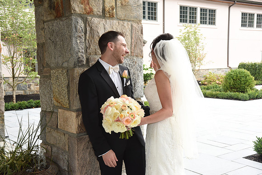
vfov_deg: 30.5
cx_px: 131
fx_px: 320
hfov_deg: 44.5
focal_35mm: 44
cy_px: 88
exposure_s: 1/125
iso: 1000
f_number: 9
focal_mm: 44
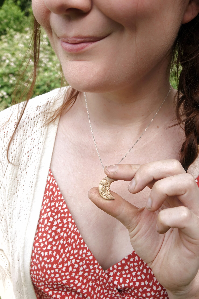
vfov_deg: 61.9
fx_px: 249
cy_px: 150
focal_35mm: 30
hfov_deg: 43.6
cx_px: 100
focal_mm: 10.91
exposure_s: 1/500
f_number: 4
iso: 125
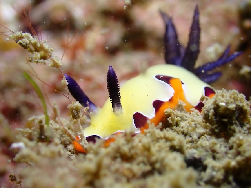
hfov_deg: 22.3
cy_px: 94
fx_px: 638
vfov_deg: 16.8
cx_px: 126
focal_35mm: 88
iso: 100
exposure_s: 1/320
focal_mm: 15.66
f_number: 6.3
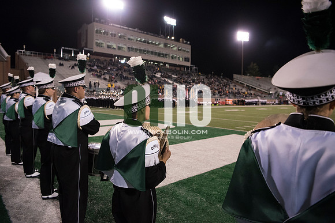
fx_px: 242
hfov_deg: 69.4
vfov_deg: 49.6
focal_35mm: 26
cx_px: 168
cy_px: 112
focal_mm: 26
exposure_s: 1/1250
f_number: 3.2
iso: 4000
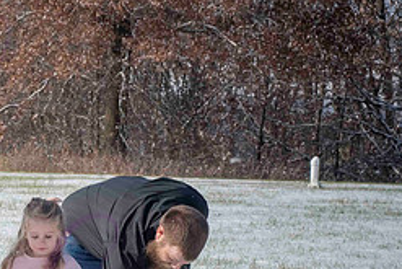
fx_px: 2100
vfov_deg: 7.3
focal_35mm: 188
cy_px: 247
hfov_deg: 10.8
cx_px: -15
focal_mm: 80
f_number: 14
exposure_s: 1/1000
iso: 640
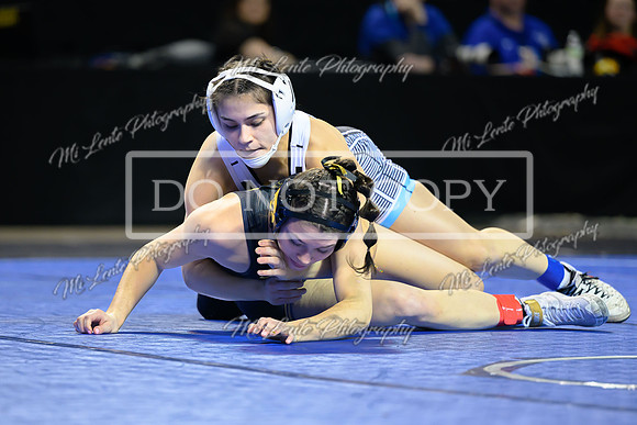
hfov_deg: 8.1
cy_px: 229
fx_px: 4500
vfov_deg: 5.4
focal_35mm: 254
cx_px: 267
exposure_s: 1/800
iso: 2500
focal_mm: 190
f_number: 2.8
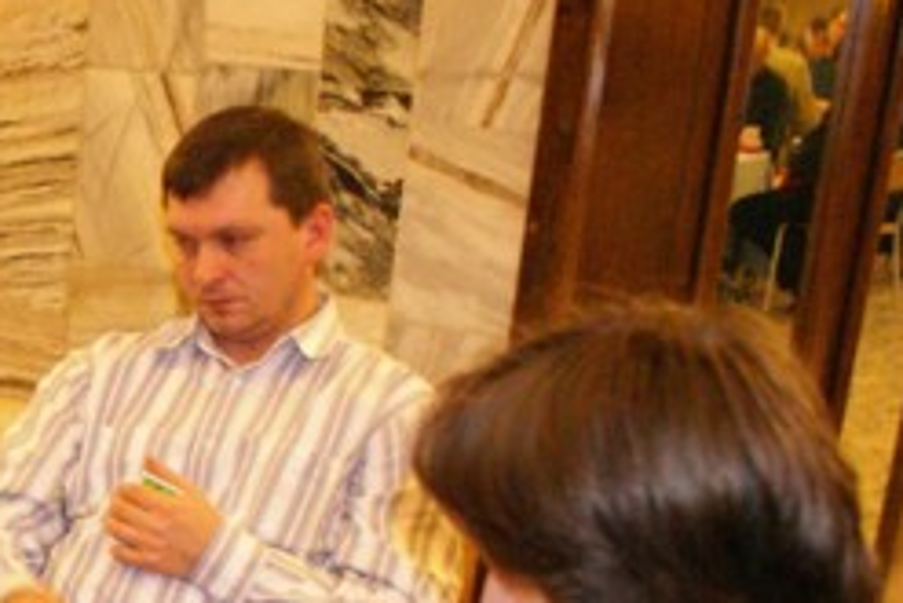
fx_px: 2133
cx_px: -333
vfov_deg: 15.6
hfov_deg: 21.2
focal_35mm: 85
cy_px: 669
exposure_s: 1/25
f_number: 4
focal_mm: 20
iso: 1600
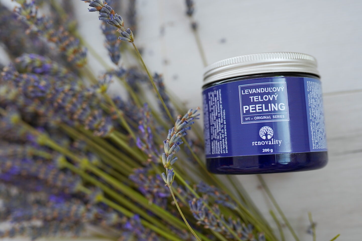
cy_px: 120
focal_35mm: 35
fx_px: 352
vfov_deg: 37.9
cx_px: 181
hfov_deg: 54.4
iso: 640
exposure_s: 1/250
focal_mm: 35
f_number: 3.2
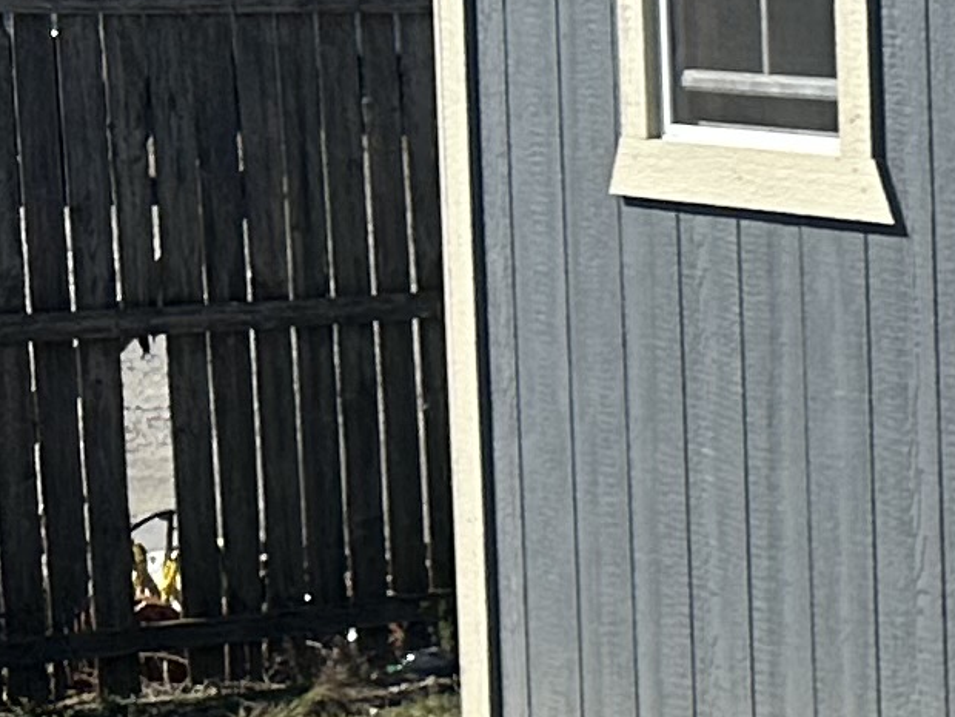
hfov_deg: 10.0
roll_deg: -0.9
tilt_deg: -4.2
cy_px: 362
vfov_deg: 9.5
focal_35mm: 156
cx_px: 2733
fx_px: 4304
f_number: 1.78
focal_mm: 6.86
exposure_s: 1/6211
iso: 80
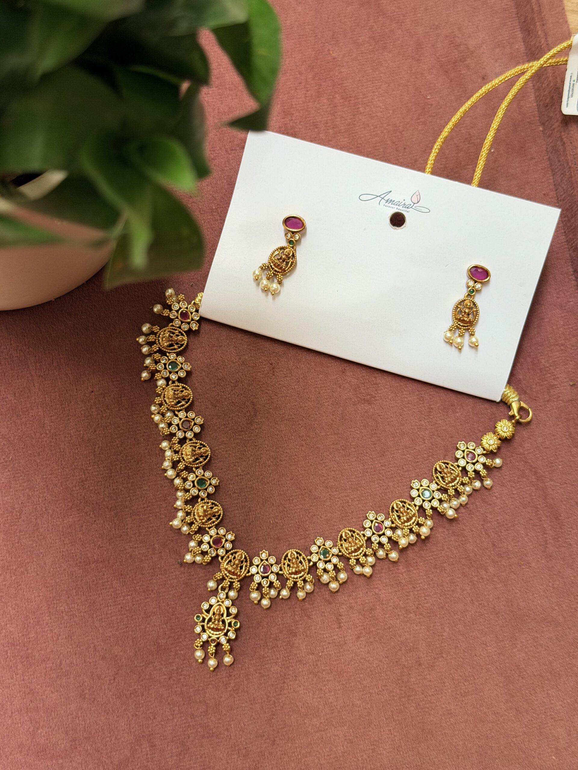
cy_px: 385
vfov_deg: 39.7
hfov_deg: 30.3
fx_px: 1069
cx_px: 289
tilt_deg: -77.6
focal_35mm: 48
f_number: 1.78
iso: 80
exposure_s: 1/121
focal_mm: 6.76
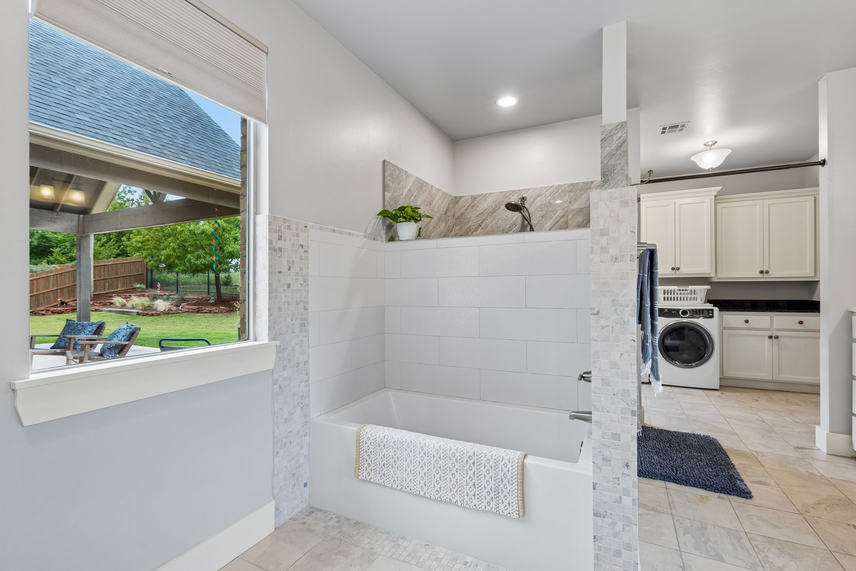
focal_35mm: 16
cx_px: 428
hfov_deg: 96.7
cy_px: 286
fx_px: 380
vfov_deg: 73.7
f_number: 8
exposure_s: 1/15
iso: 200
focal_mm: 16
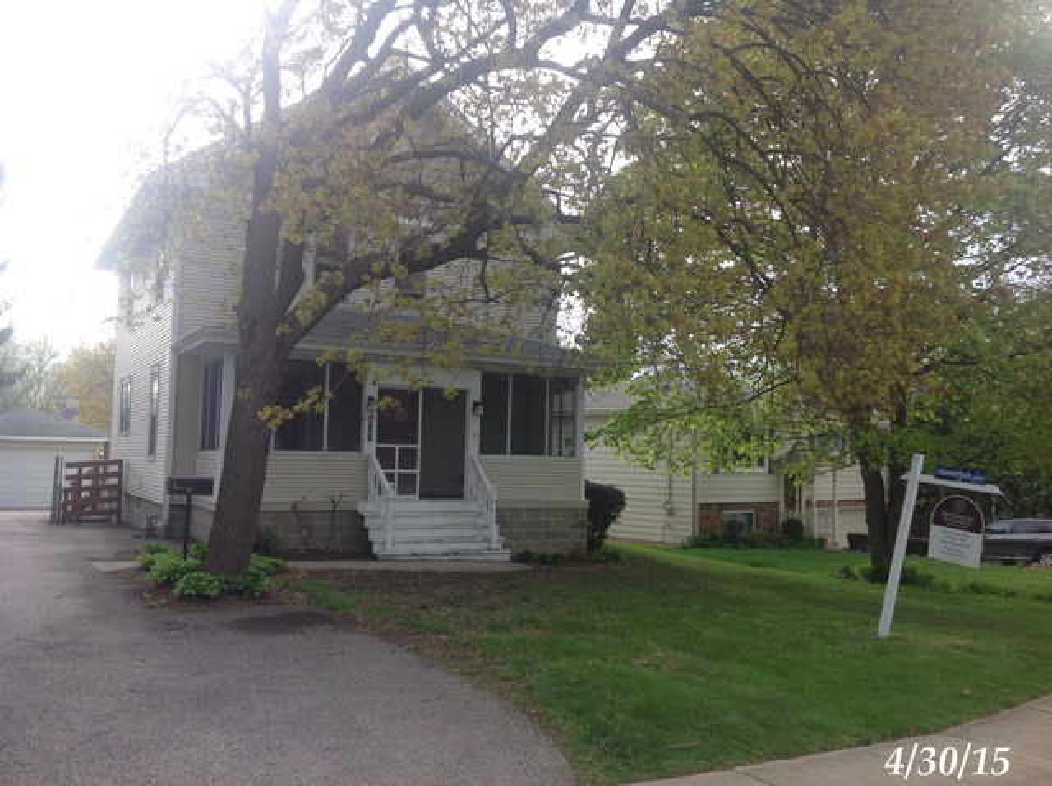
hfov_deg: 52.7
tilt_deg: +4.0
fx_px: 1062
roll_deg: -0.6
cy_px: 393
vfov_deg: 40.6
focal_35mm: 35
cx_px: 526
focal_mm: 4.28
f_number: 2.4
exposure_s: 1/480
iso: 50
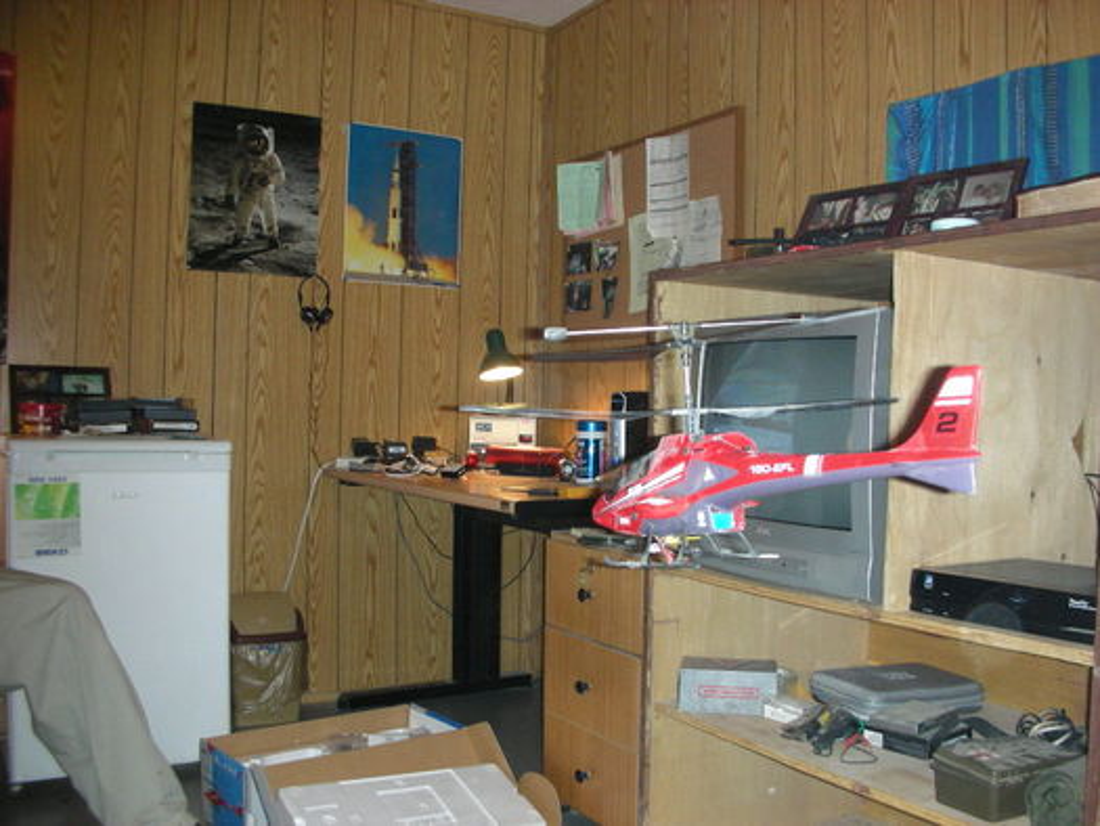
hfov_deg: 52.6
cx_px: 550
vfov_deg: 40.7
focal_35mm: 35
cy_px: 413
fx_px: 1112
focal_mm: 5.8
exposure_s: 1/60.1
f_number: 3
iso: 195
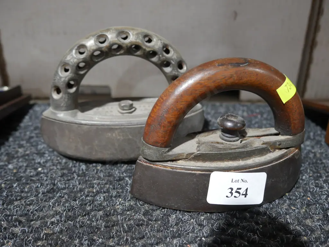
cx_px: 164
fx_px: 304
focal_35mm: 32
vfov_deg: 44.2
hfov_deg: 56.8
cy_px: 124
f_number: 3.6
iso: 1000
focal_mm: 16
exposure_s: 1/60
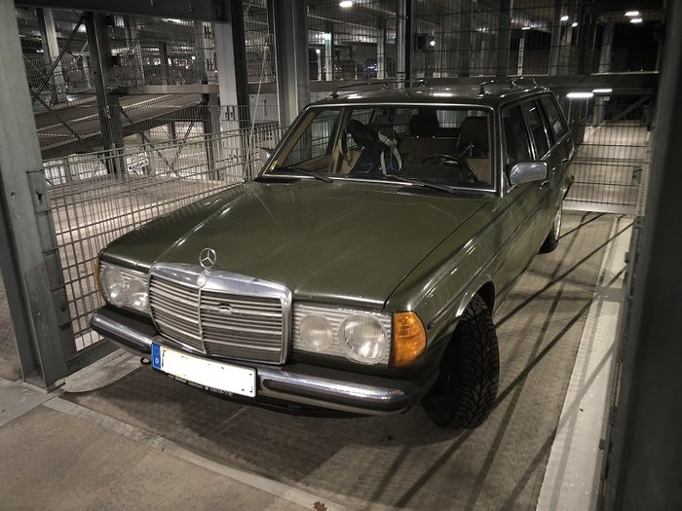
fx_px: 552
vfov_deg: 49.7
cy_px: 256
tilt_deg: -17.3
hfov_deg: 63.4
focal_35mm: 28
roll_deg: +1.3
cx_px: 341
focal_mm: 3.99
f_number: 1.8
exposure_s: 1/4
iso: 80
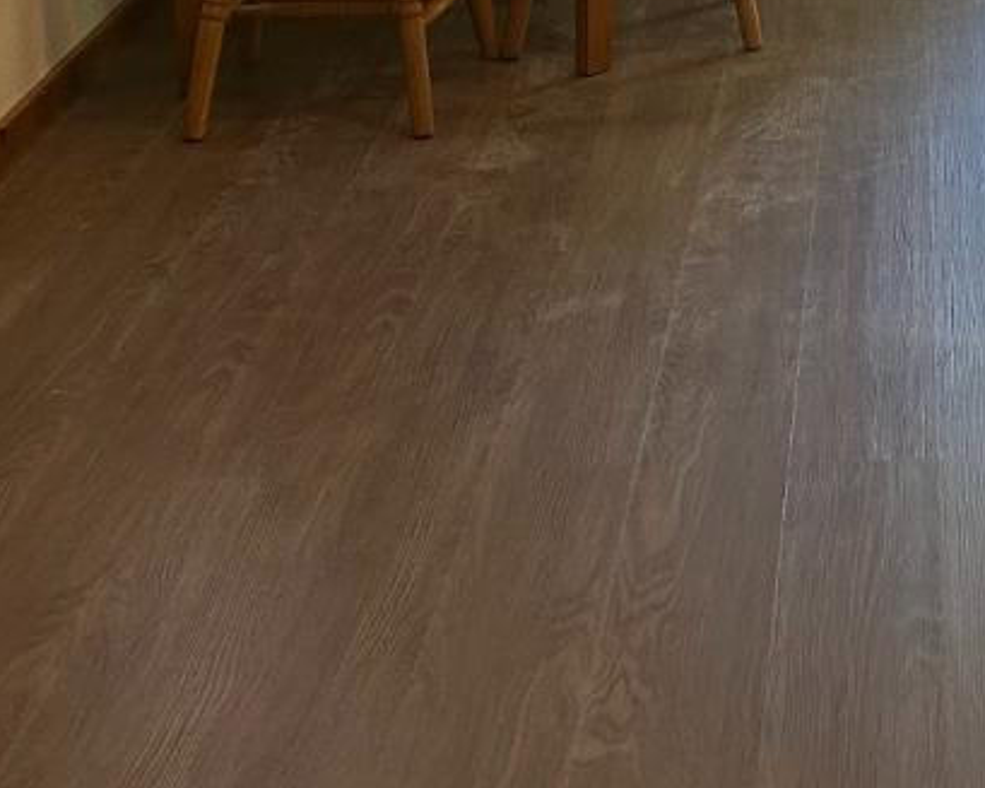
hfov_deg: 20.0
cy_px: -418
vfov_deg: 15.2
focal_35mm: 93
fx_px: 2711
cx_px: 987
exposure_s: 1/120
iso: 100
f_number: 1.5
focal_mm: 5.7
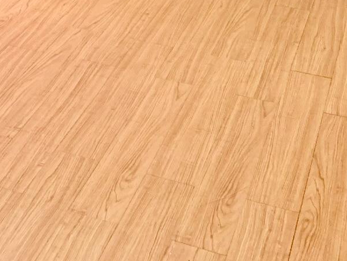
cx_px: 8
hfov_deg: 21.3
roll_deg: +0.2
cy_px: -173
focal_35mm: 89
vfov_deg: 14.9
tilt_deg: -10.8
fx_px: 893
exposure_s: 1/30
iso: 640
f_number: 1.8
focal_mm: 4.25
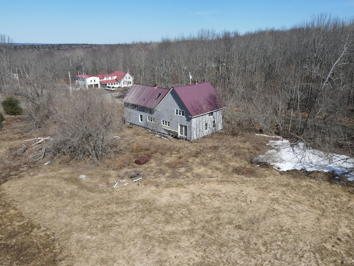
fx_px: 256
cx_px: 181
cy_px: 132
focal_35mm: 25
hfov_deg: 69.4
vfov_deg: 54.9
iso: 100
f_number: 2.8
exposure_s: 1/800
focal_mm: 4.5
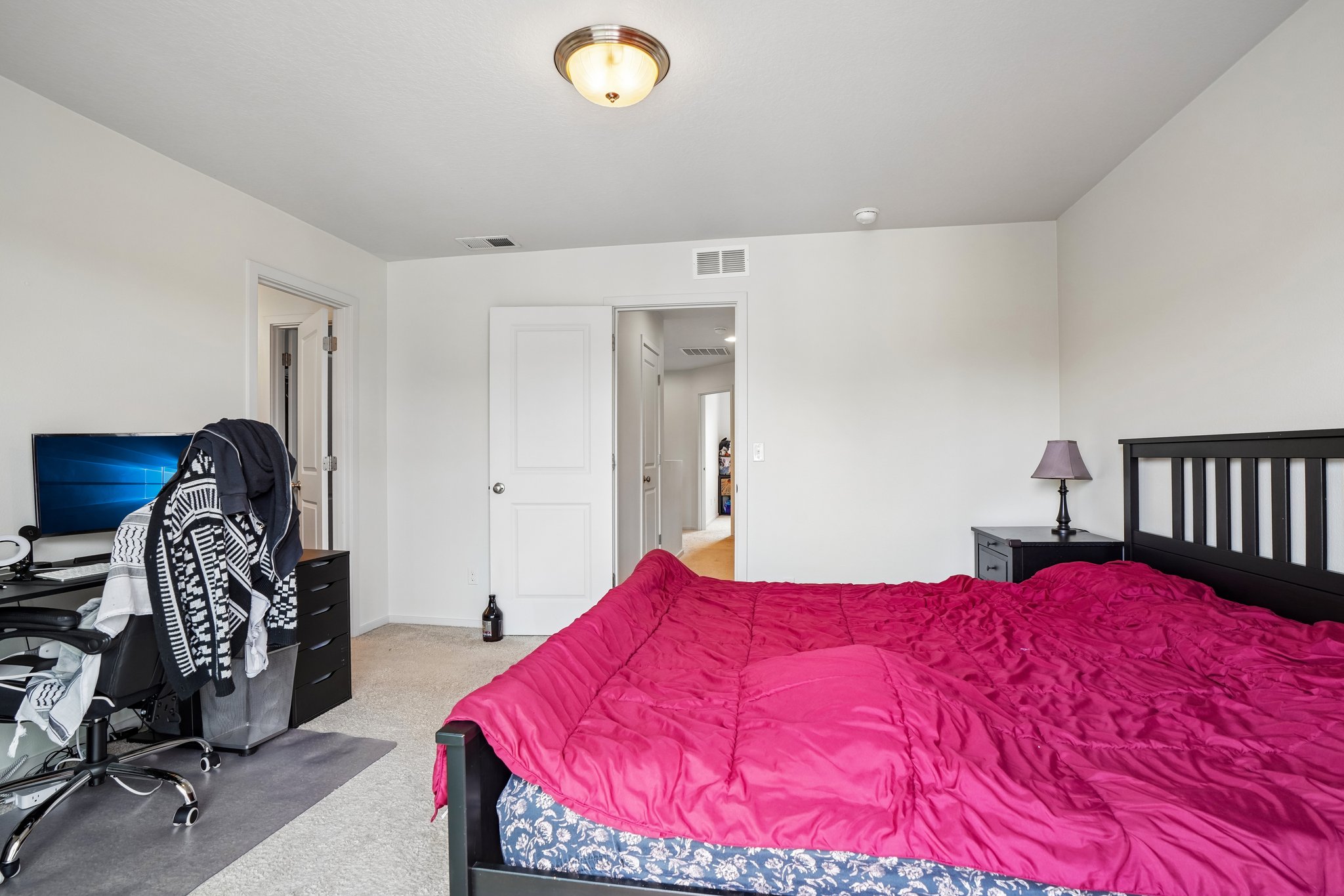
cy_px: 448
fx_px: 597
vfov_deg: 73.7
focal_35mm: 16
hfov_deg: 96.7
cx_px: 672
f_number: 8
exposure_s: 1/25
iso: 400
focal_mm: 16
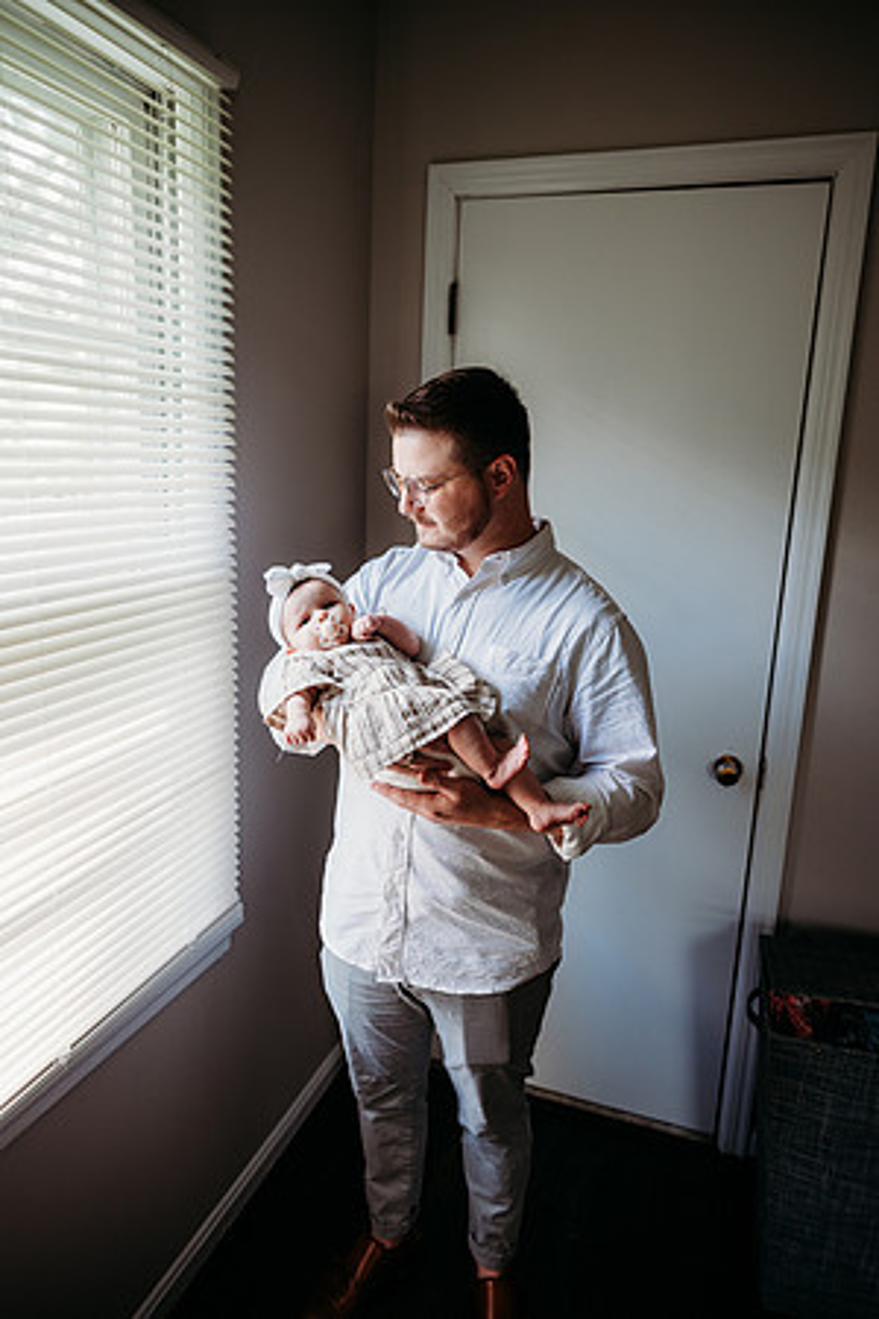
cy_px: 660
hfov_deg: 53.1
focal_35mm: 24
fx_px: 879
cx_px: 440
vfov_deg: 73.7
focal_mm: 24
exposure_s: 1/200
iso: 320
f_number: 2.5
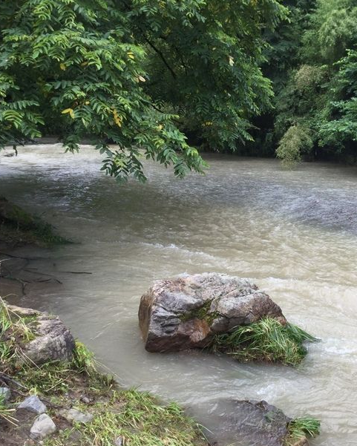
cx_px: 244
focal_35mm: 41
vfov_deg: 44.8
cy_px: 225
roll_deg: -0.7
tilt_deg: -12.5
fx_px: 541
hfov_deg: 36.1
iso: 25
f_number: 2.4
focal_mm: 3.3
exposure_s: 1/341
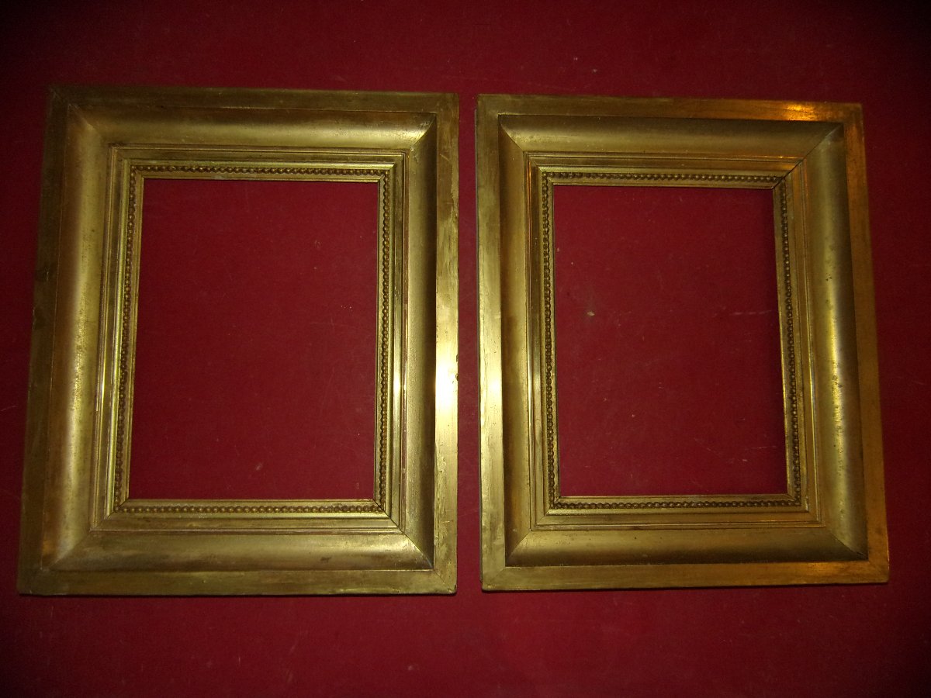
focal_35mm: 25
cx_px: 466
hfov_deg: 69.4
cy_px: 349
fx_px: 672
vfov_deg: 54.9
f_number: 3.5
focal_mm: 4.5
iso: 200
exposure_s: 1/34
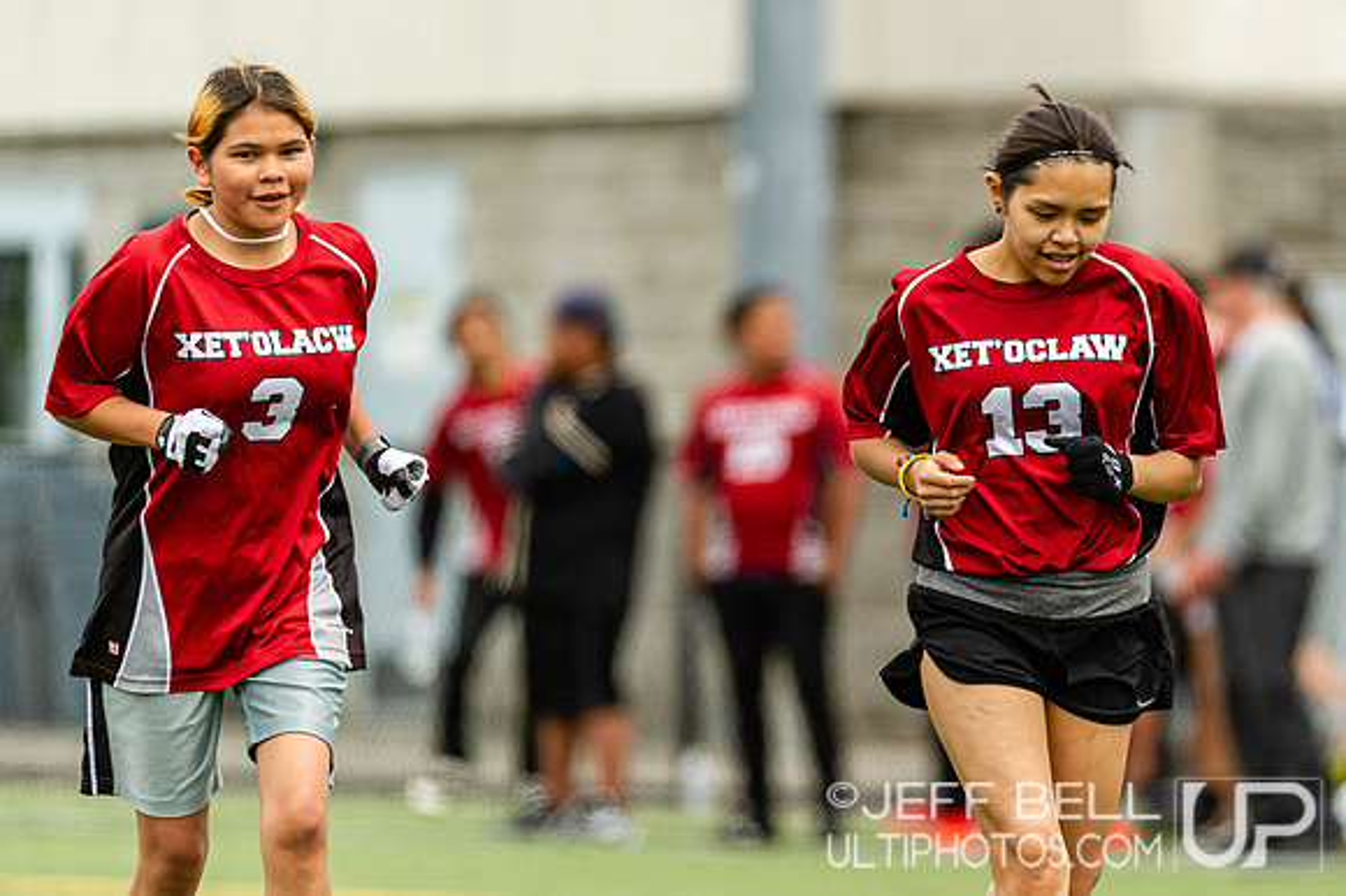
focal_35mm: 630
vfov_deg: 2.2
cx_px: 985
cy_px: 475
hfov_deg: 3.3
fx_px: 23543
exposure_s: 1/1000
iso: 220
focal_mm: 400
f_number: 4
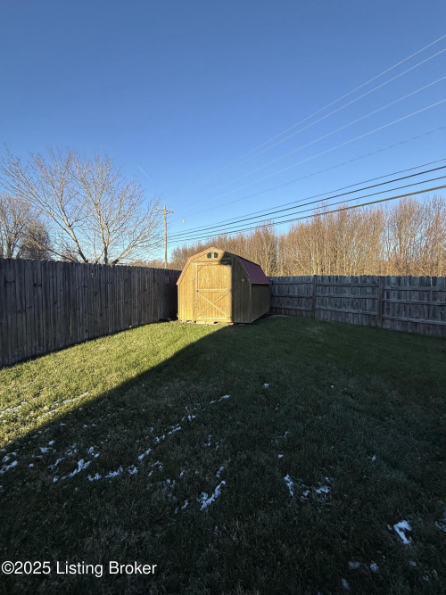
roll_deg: +0.0
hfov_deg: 85.7
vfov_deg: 102.1
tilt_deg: -1.3
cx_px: 223
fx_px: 241
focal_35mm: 14
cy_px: 298
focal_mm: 2.22
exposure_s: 1/876
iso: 50
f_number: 2.2
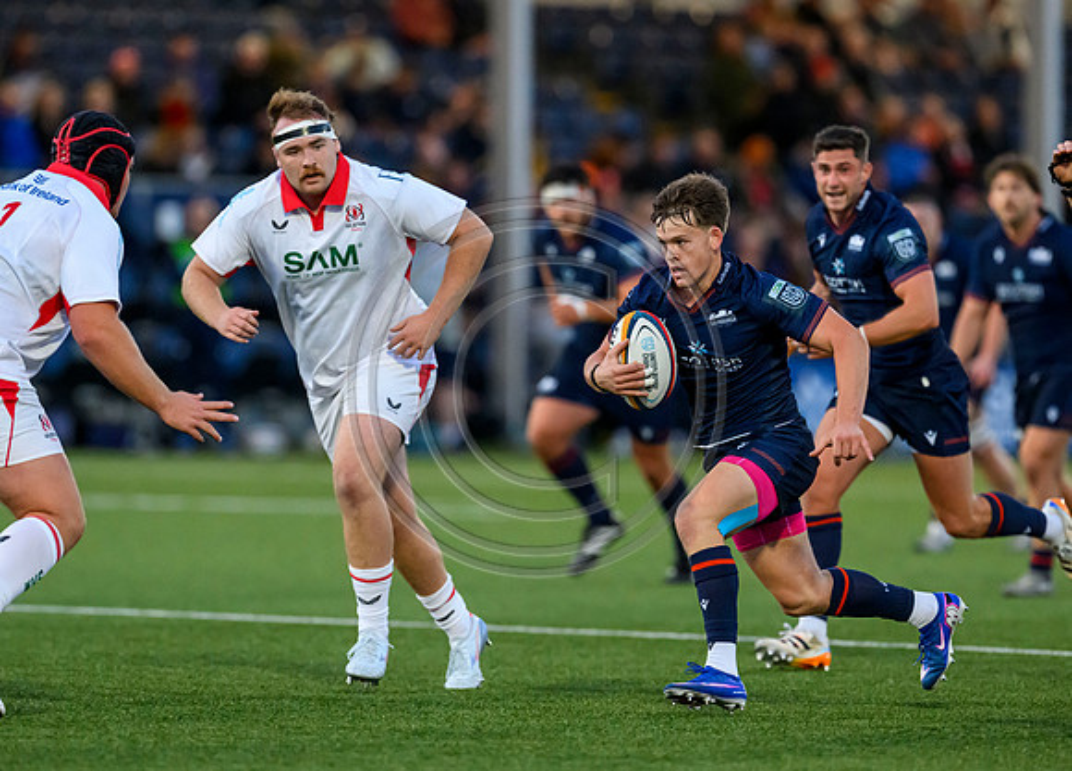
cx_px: 618
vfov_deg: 3.2
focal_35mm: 450
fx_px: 13735
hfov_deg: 4.5
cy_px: 372
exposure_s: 1/1250
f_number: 4
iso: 10000
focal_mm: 400
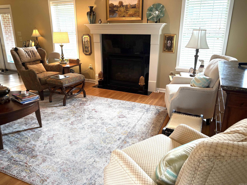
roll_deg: +0.5
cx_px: 124
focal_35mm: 26
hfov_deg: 67.3
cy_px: 92
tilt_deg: -16.6
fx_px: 186
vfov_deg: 53.1
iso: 160
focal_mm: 5.96
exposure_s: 1/120
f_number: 1.6
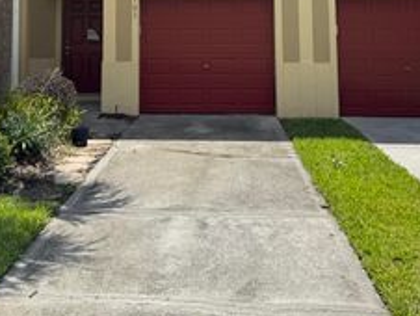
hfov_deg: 36.0
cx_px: 173
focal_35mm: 53
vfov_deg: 25.7
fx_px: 644
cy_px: -25
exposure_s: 1/4310
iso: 80
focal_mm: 6.76
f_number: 1.78
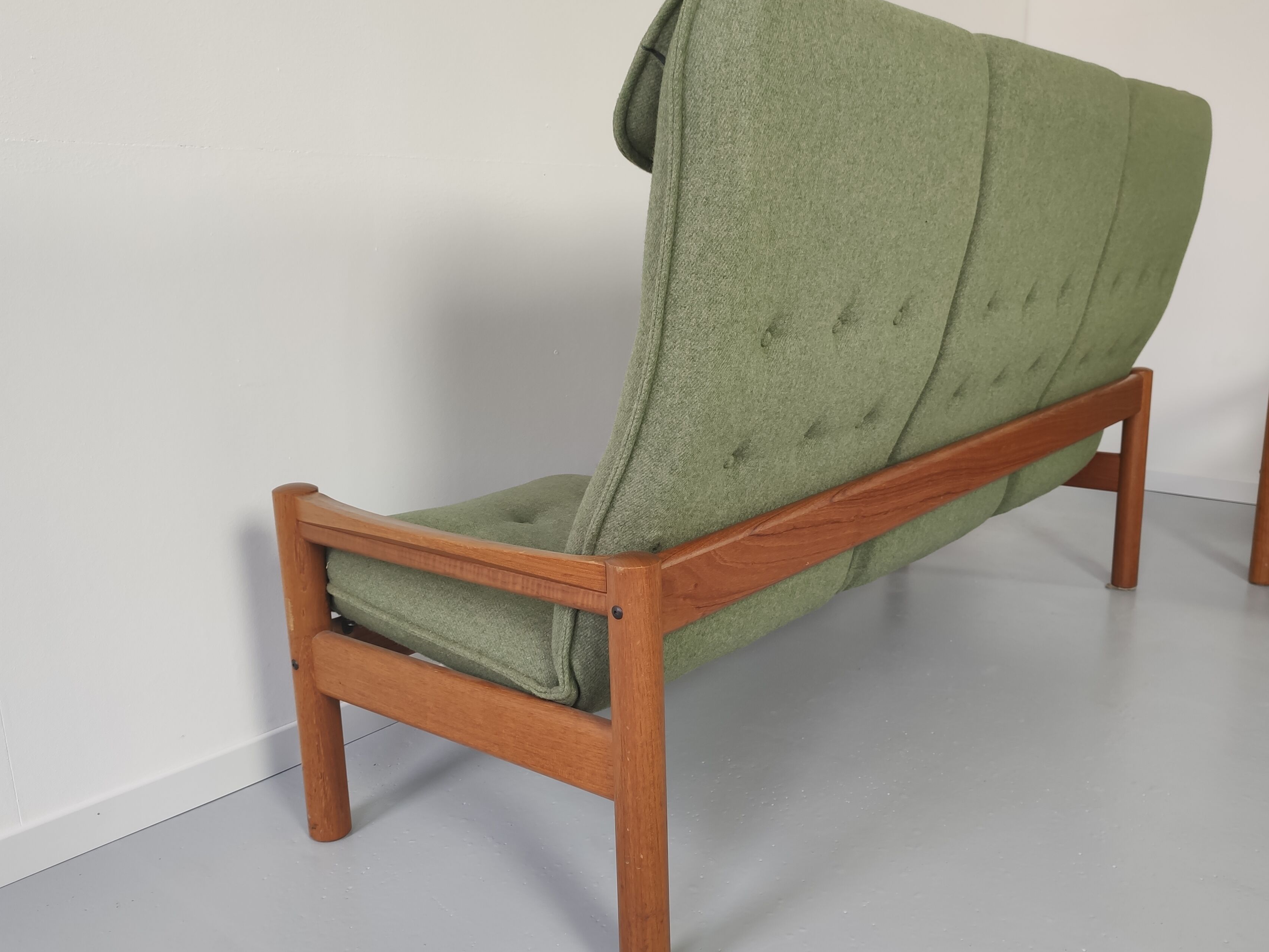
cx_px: 715
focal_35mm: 32
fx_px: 1173
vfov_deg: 44.1
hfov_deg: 56.6
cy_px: 513
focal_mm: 4.75
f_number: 1.75
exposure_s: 1/100
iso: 188
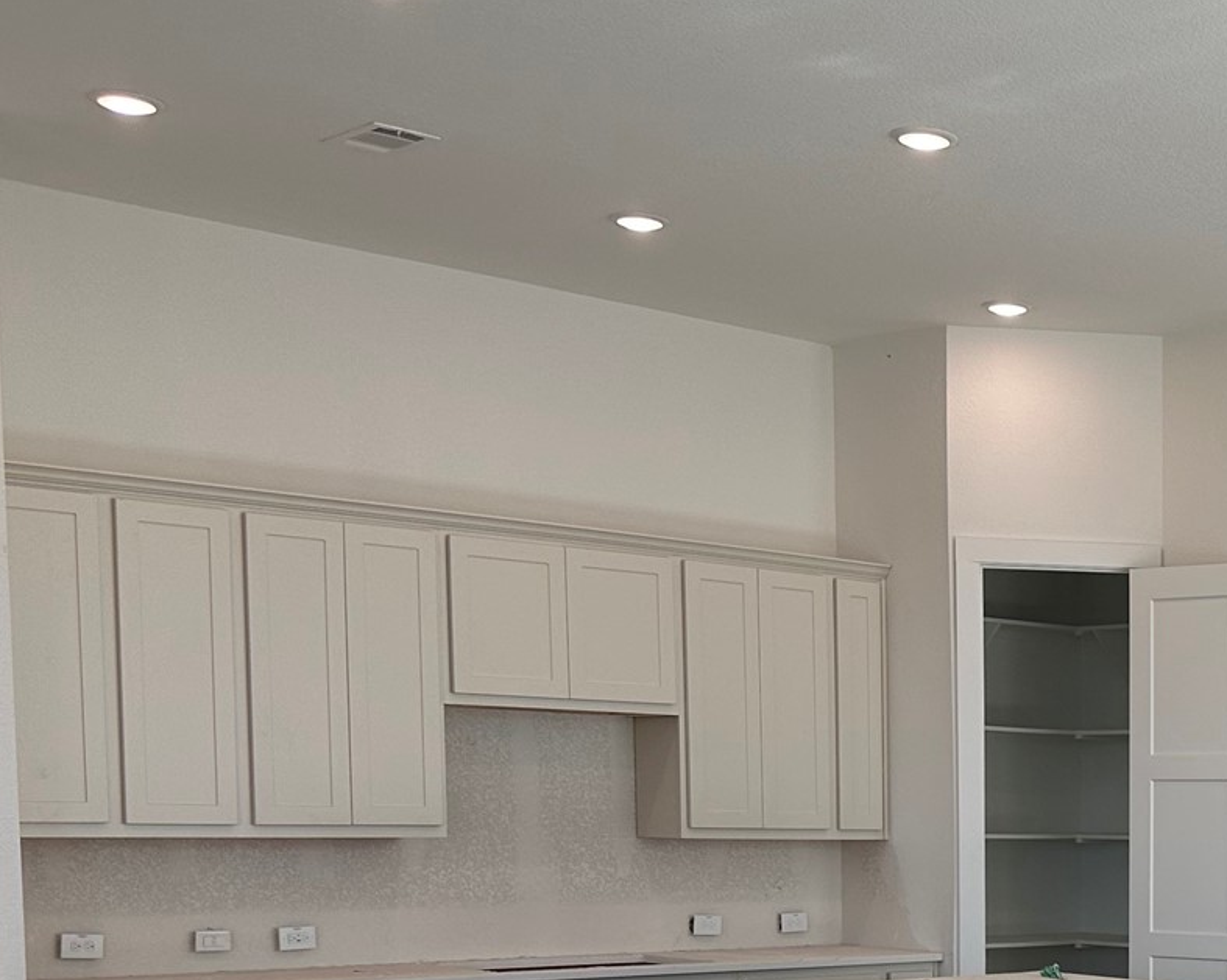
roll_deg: -1.2
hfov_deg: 28.4
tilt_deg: -3.9
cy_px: 1014
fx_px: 2214
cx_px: 1322
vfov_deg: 23.7
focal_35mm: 61
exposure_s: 1/422
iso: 80
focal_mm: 6.86
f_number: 1.78
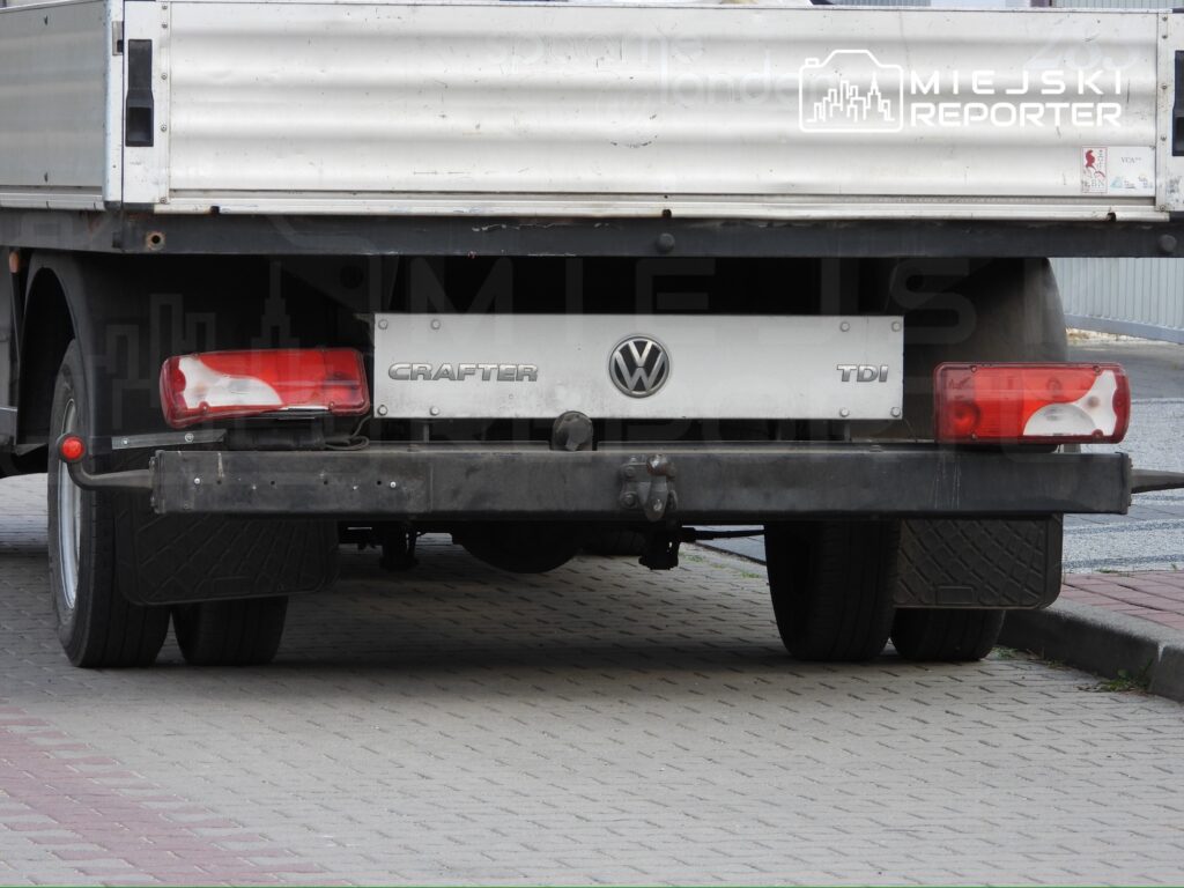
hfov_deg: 6.6
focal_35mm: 300
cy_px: 444
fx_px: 10261
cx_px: 592
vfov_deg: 5.0
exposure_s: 1/160
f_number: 4.5
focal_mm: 53.9
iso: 100
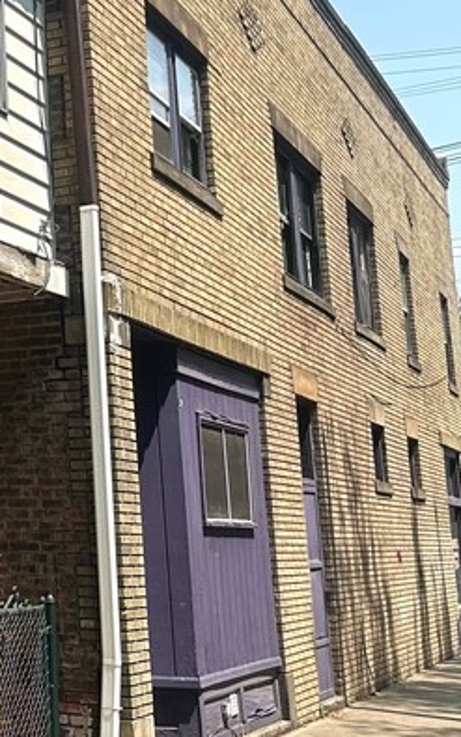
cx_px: -375
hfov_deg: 16.4
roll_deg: -1.3
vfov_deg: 30.9
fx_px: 1326
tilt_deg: +11.0
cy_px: 282
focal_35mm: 66
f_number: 1.78
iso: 80
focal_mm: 6.86
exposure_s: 1/2469
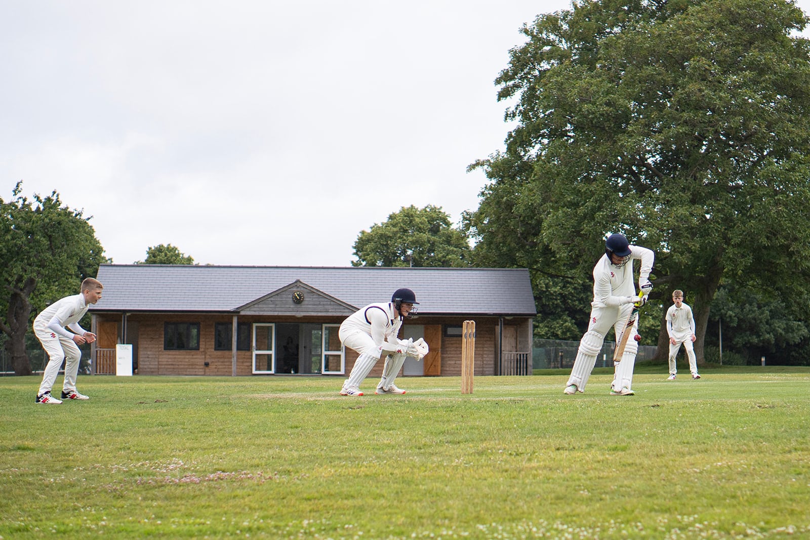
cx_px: 405
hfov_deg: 27.0
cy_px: 270
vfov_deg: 18.2
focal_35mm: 75
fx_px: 1688
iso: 250
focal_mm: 50
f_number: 2
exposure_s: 1/5000
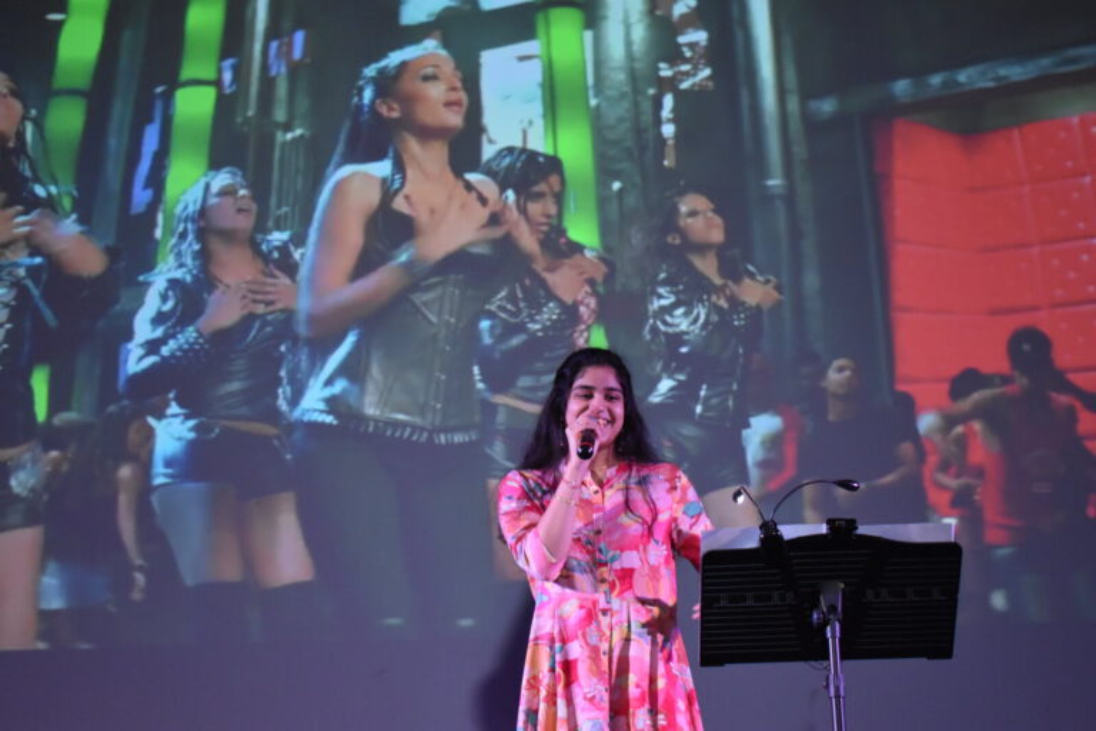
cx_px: 548
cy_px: 366
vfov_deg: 21.6
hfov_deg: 31.9
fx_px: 1918
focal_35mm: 63
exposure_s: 1/60
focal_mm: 42
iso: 2500
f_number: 5
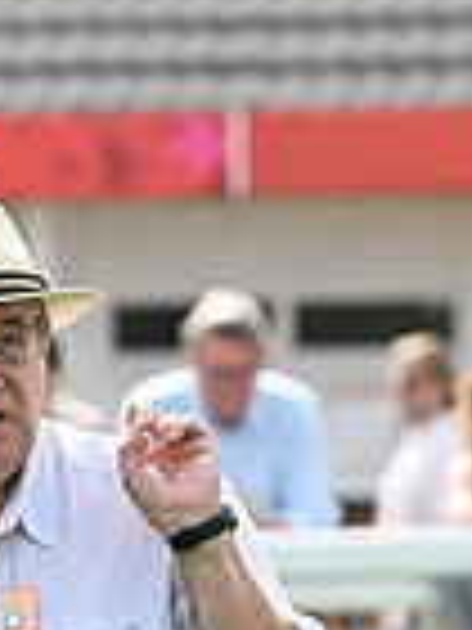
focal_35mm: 586
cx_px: -112
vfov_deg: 3.4
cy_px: 945
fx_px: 10654
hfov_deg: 2.5
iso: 400
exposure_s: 1/800
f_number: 5.6
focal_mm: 190
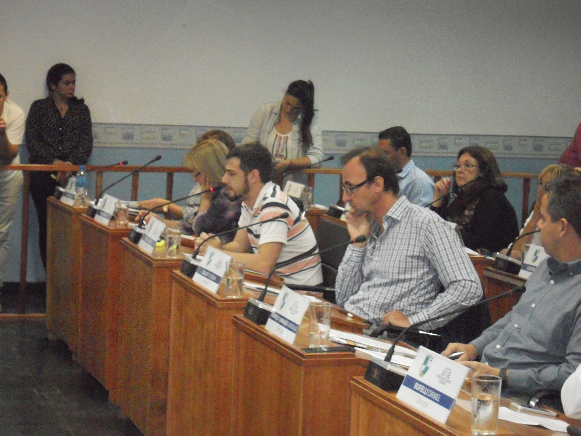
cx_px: 290
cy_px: 218
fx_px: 1544
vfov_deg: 16.1
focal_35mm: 92
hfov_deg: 21.3
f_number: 5.4
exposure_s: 1/60
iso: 1600
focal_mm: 16.5
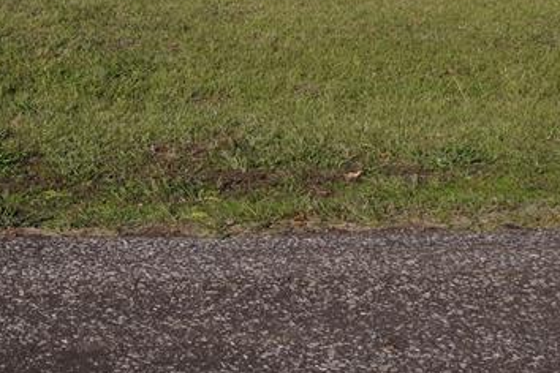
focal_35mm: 78
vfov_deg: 16.6
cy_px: -94
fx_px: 1213
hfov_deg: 25.7
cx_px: 142
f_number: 9
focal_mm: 18
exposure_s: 1/400
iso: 100
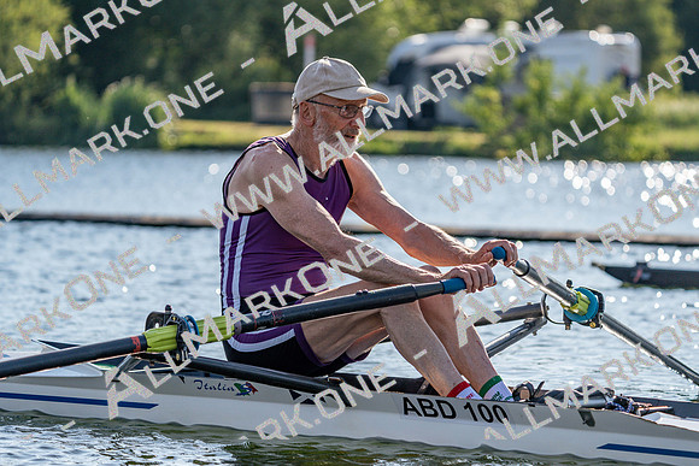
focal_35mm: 200
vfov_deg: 6.9
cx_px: 350
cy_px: 233
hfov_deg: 10.3
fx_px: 3884
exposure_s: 1/1600
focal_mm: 200
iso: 250
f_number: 5.6
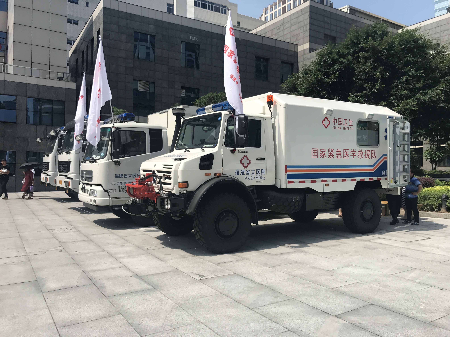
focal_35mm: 28
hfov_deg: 63.4
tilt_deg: +1.2
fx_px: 364
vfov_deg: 49.7
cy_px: 168
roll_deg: -0.5
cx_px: 225
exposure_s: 1/1773
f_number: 1.8
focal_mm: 3.99
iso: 20
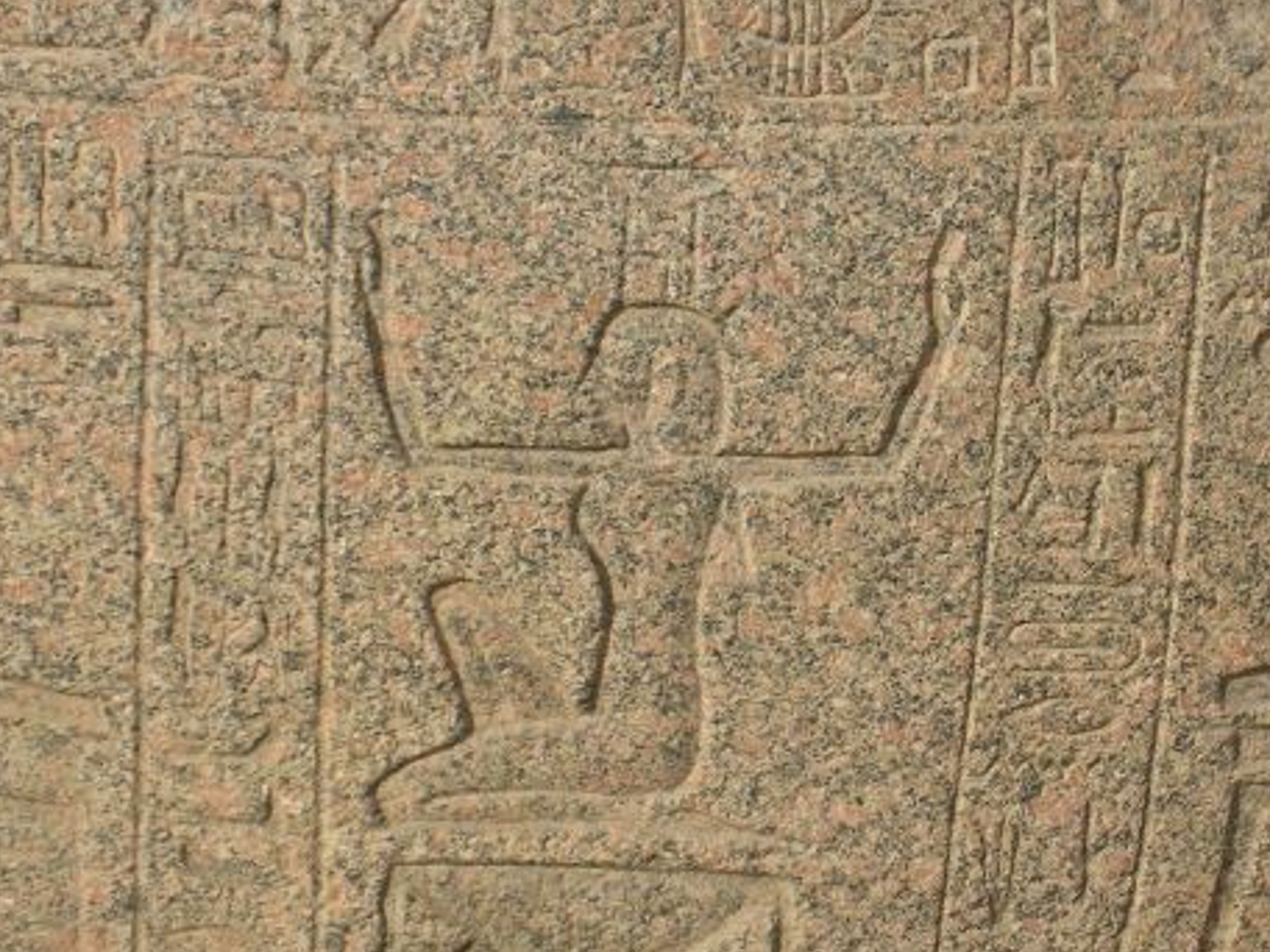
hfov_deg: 17.7
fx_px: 4072
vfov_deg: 13.3
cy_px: 540
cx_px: 684
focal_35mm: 111
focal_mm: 14.5
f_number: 4.4
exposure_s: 1/487
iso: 50
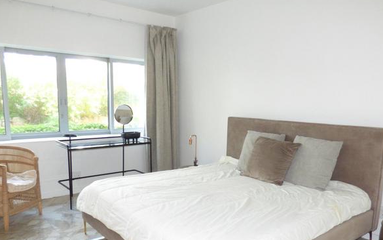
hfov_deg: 64.6
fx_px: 303
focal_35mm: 29
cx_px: 191
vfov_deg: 42.7
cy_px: 157
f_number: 2.8
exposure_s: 1/50
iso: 400
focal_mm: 3.58
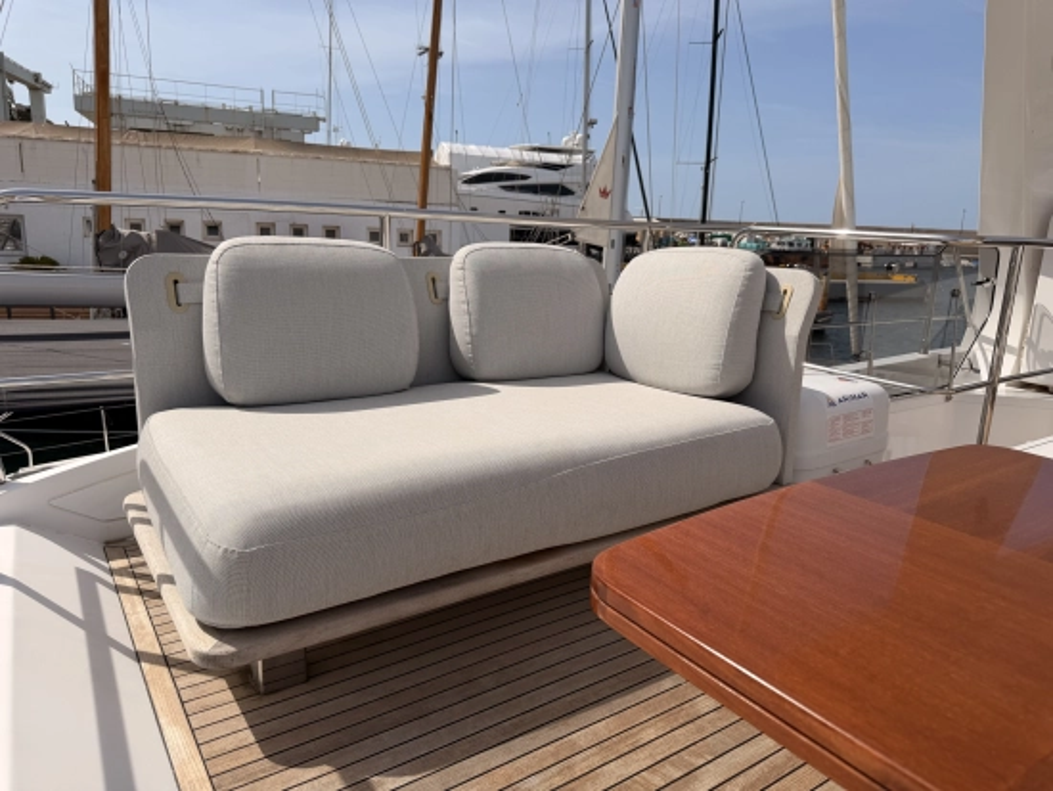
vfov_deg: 56.9
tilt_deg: -12.4
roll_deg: -1.8
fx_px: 730
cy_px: 396
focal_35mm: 24
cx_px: 526
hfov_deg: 71.6
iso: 80
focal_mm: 6.76
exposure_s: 1/9091
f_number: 1.78
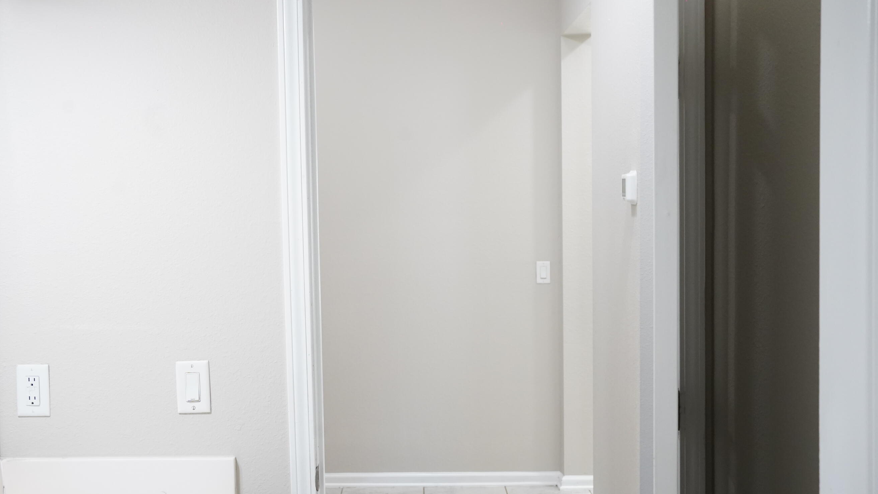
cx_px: 403
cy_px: 260
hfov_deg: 48.3
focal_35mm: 42
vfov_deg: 28.3
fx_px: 978
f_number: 6.3
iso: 3200
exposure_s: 1/60
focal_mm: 35
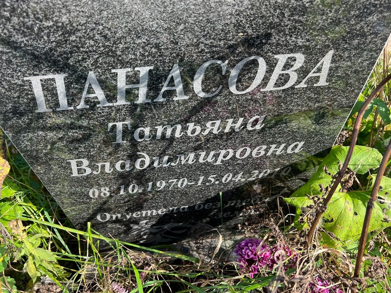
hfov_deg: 67.3
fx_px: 294
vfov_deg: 53.1
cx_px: 196
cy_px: 146
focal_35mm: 26
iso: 50
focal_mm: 5.7
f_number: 1.5
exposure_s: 1/588
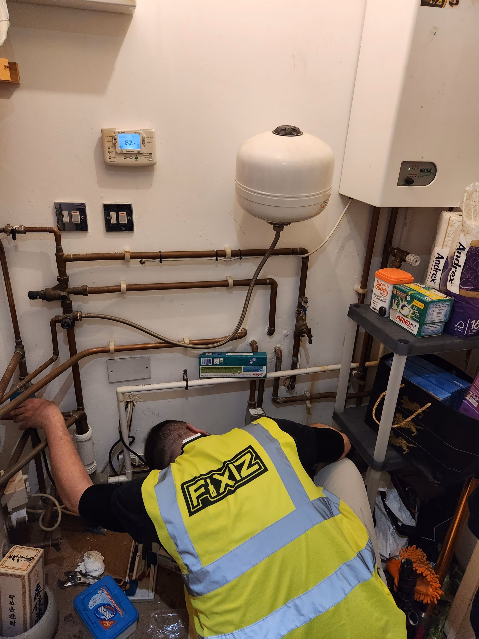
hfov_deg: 58.9
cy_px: 320
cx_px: 240
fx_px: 424
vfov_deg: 73.9
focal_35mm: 23
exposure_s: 1/100
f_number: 1.8
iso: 800
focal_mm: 5.4
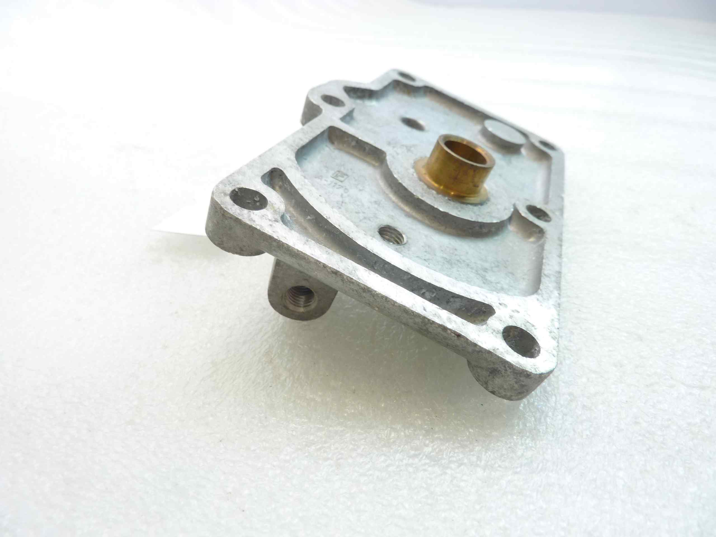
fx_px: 517
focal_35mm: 25
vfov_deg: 54.9
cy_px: 268
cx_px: 358
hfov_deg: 69.4
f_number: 3.3
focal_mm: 4.1
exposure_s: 1/15
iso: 80
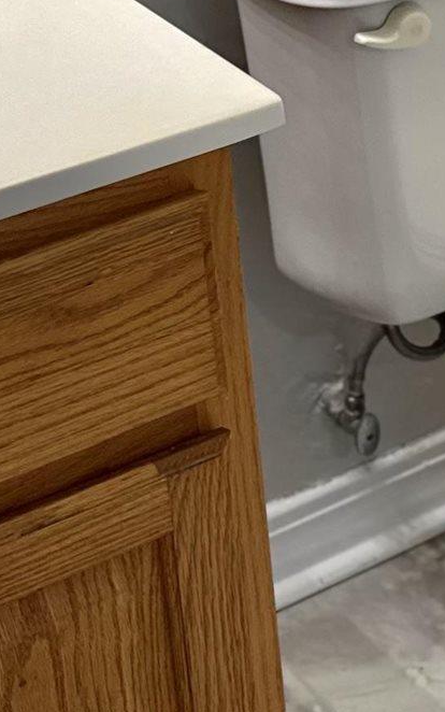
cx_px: 700
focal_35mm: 118
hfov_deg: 10.6
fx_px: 2289
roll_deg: +0.7
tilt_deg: -25.8
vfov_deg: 17.5
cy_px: 103
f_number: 1.78
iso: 125
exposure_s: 1/60
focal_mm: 6.76
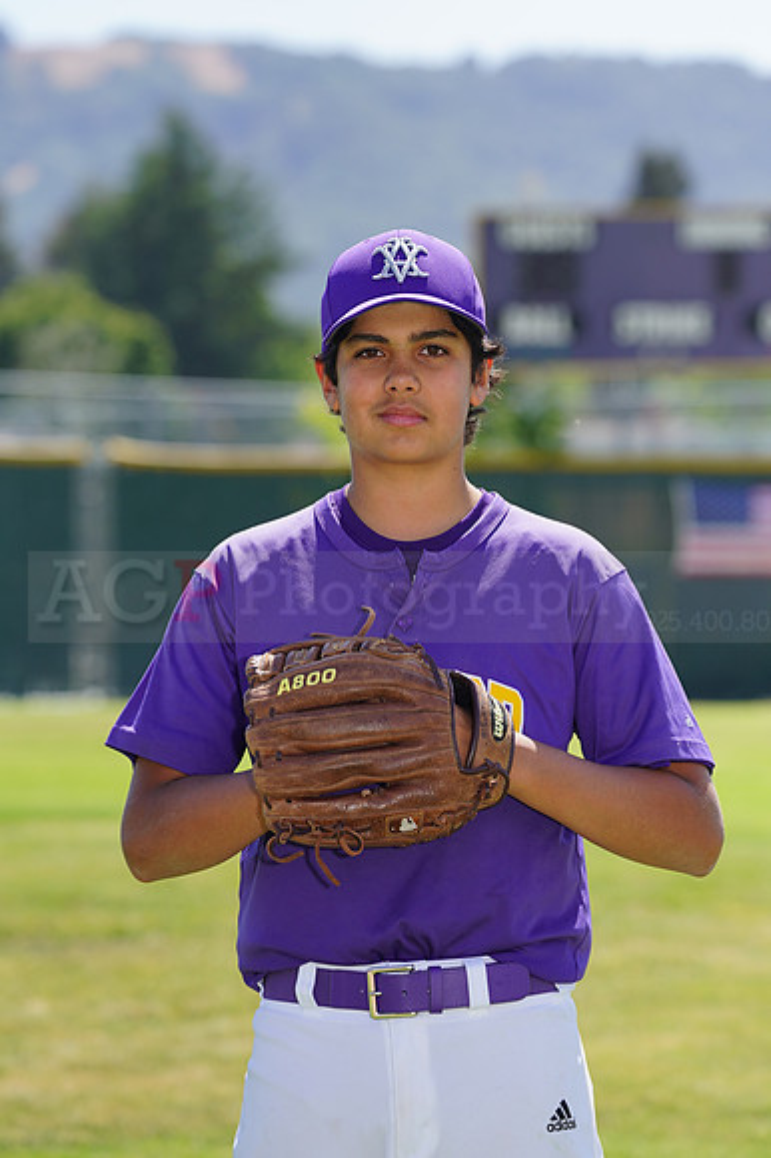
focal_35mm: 212
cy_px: 579
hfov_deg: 6.5
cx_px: 386
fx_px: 6818
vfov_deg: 9.7
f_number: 7.1
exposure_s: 1/250
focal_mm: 212
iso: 100
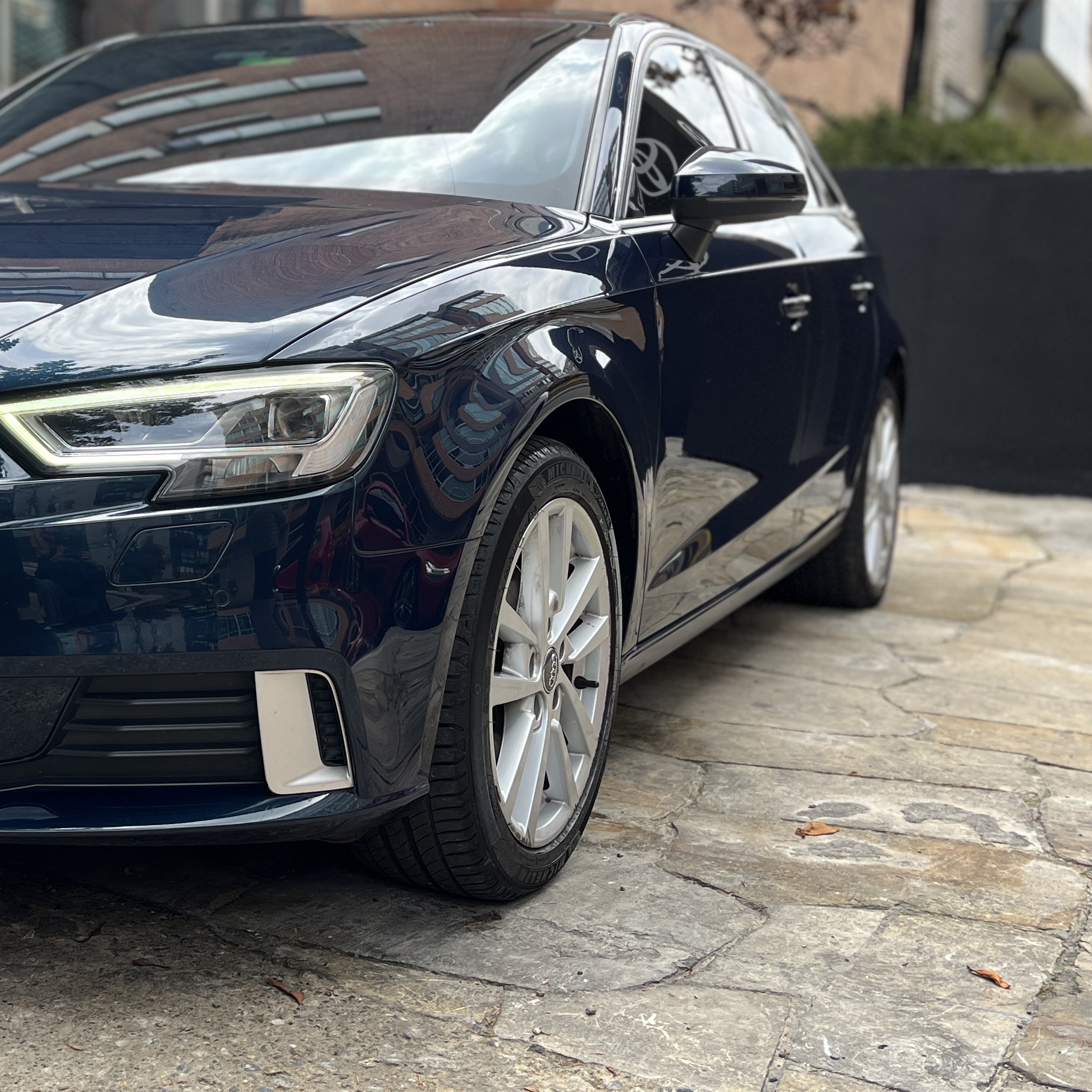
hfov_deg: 32.1
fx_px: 1820
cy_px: 361
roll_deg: -0.6
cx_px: 153
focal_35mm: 51
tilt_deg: -2.6
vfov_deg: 33.1
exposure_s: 1/696
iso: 50
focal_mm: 5.1
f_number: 1.6
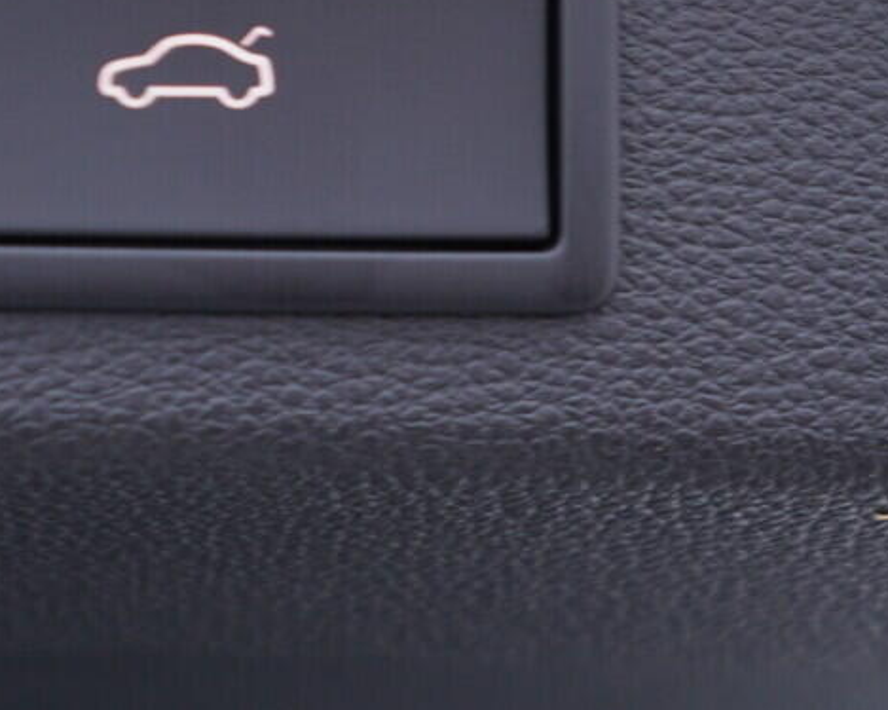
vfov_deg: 14.6
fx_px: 2732
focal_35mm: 104
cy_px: 19
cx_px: 201
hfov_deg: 18.3
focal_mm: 24
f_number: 2.8
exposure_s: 1/40
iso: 160
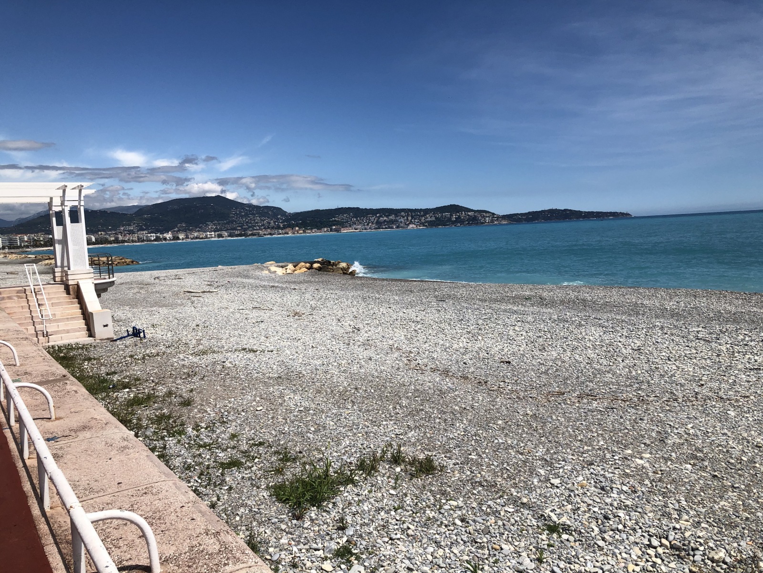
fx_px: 617
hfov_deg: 63.4
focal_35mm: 28
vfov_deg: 49.7
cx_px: 382
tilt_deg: -3.5
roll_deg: +2.1
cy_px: 286
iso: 25
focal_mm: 3.99
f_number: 1.8
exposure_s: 1/4367
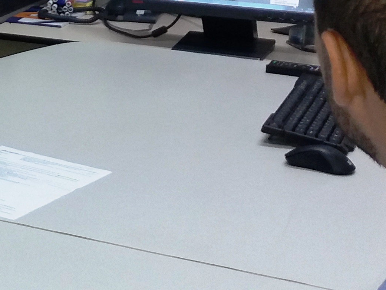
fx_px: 1238
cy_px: 59
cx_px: -205
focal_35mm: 111
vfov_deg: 13.3
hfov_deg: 16.1
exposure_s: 1/30
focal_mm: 3.7
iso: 100
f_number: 1.9
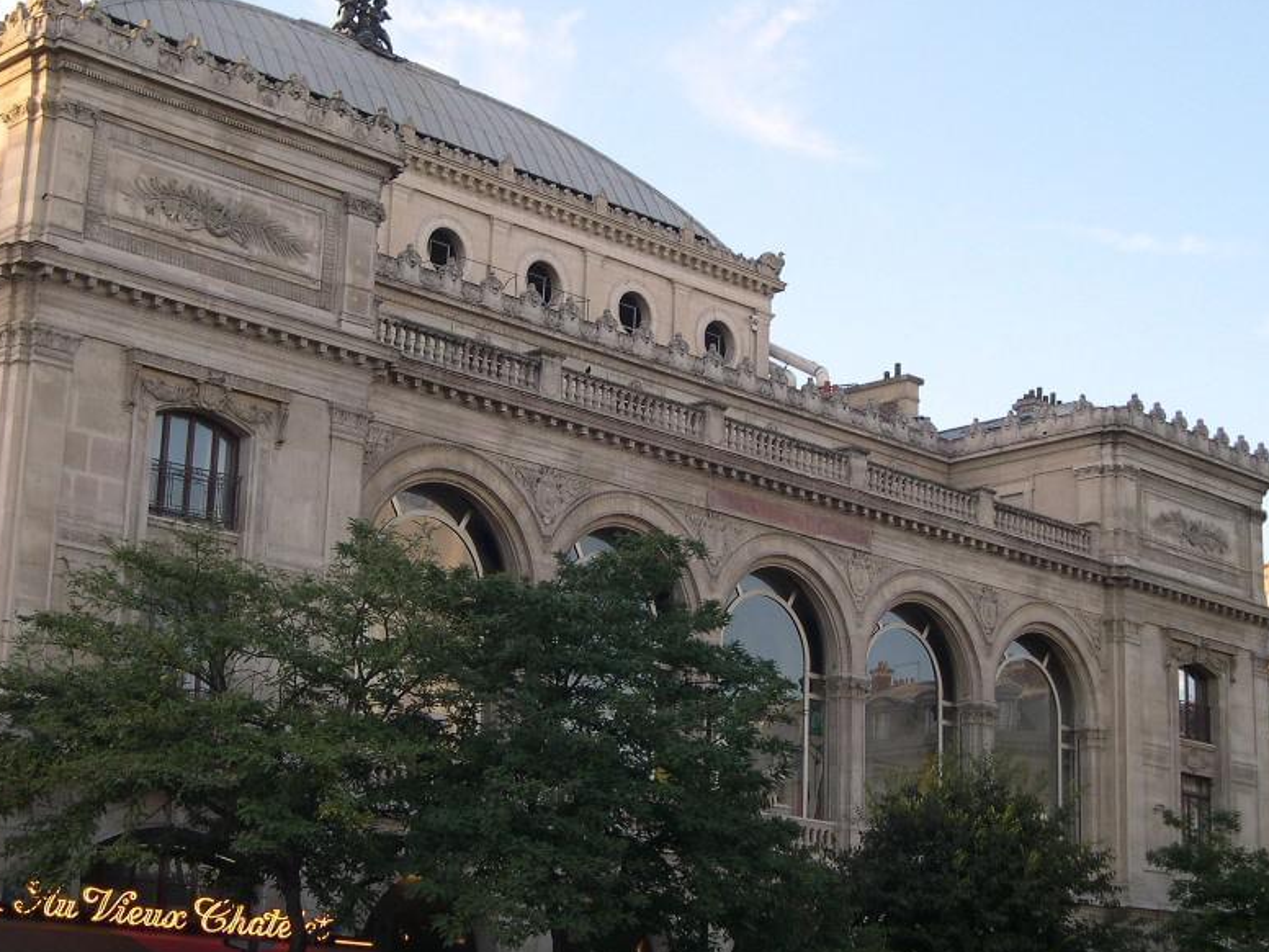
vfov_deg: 23.6
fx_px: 2273
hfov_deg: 31.2
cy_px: 438
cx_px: 551
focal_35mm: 62
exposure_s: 1/169
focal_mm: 10.1
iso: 100
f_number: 3.1
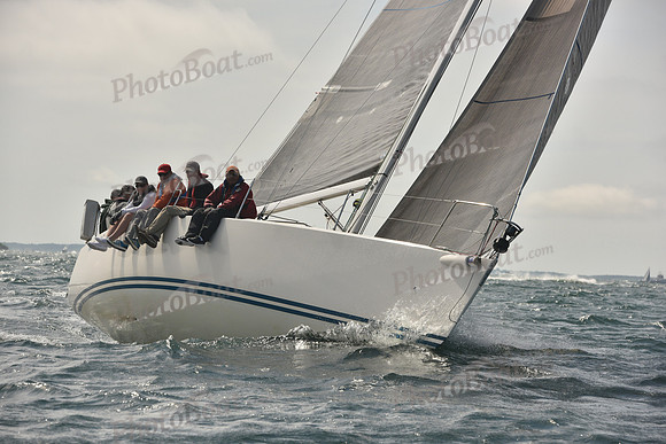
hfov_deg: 14.2
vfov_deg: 9.5
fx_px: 2683
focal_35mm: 145
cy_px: 222
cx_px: 333
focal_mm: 145
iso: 320
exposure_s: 1/1000
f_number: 8
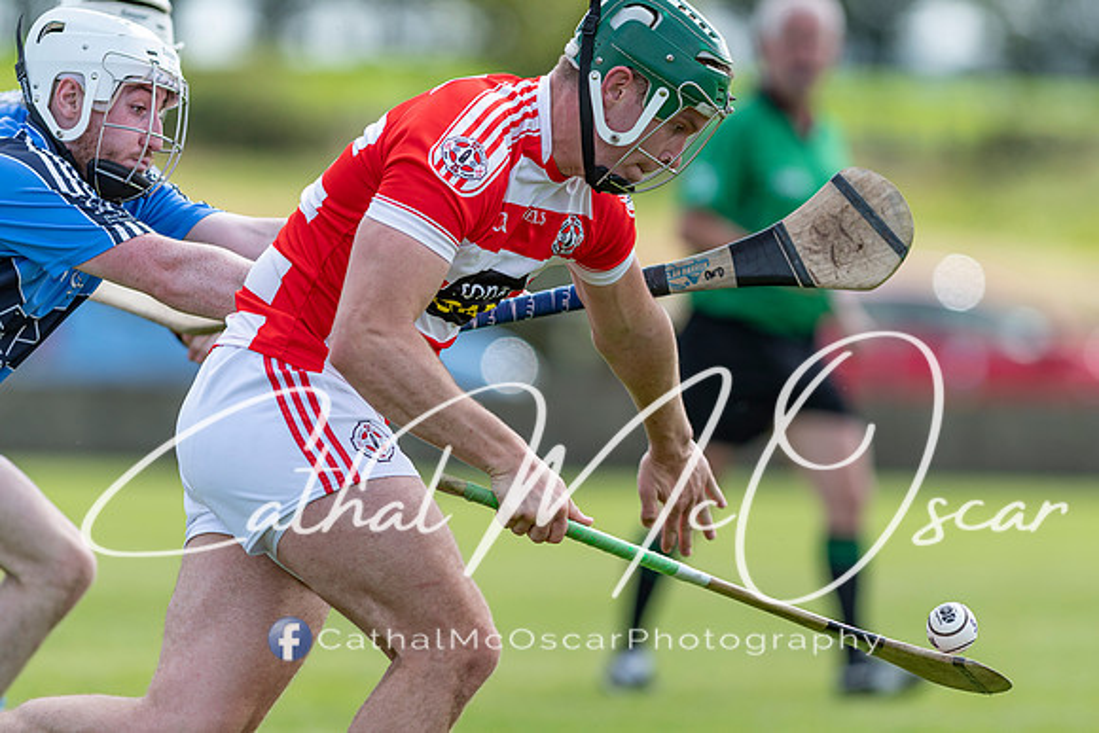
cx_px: 550
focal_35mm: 467
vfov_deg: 2.9
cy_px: 366
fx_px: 14267
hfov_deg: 4.4
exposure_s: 1/1600
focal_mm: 300
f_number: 2.8
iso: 140
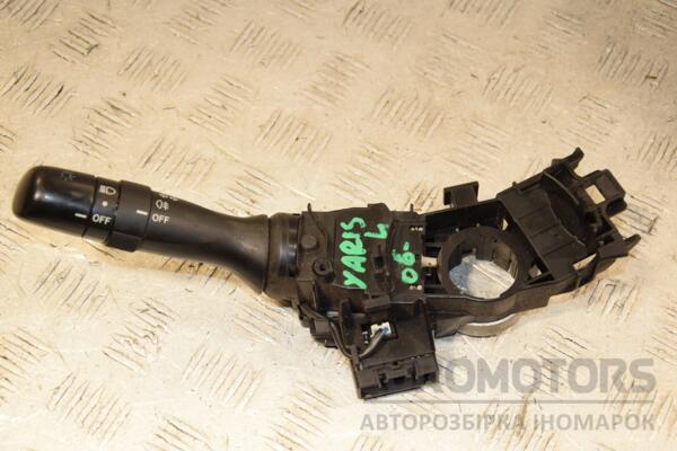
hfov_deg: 31.9
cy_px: 226
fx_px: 1185
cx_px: 338
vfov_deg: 21.6
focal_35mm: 63
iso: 800
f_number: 6.3
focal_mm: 42
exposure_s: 1/200
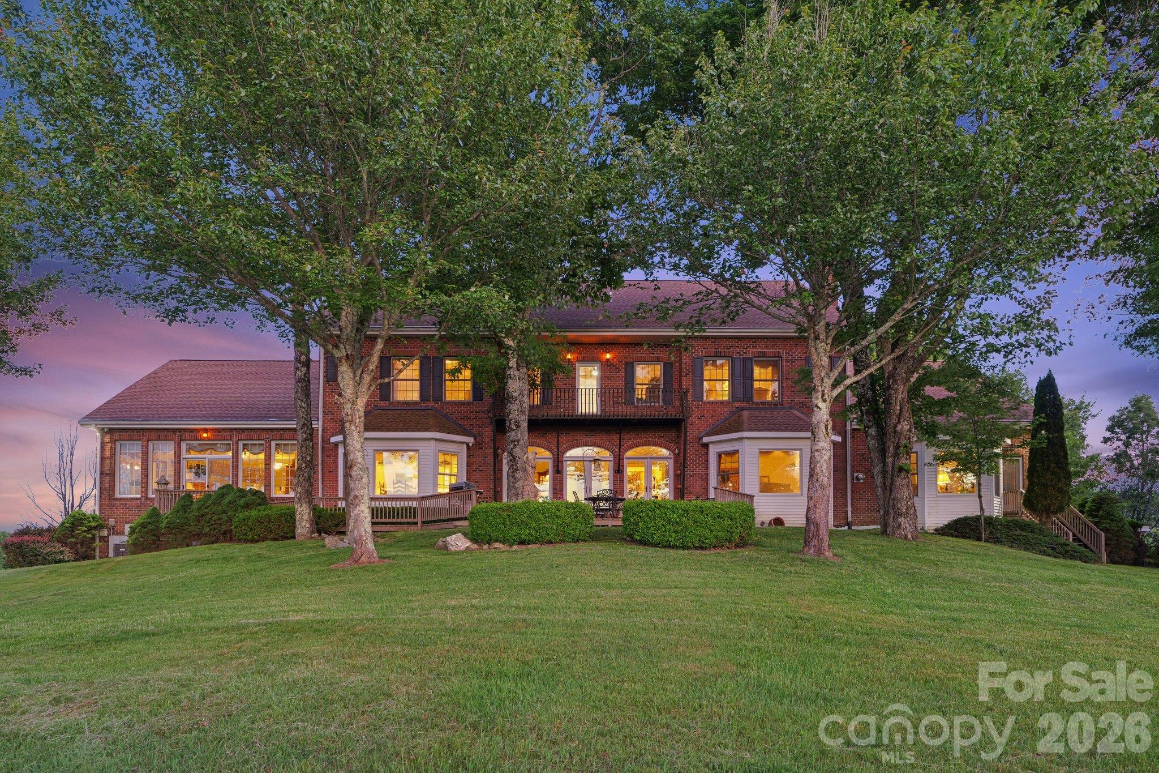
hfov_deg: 86.9
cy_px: 386
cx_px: 580
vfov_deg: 64.5
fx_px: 612
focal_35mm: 19
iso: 800
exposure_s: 1
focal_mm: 19
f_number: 8
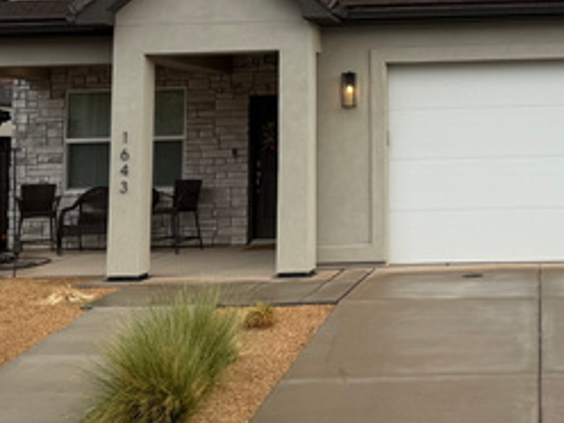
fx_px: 1010
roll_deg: +1.4
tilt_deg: +8.6
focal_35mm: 62
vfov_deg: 22.7
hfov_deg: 30.2
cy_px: -5
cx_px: 480
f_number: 1.78
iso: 80
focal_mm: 6.76
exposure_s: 1/1250
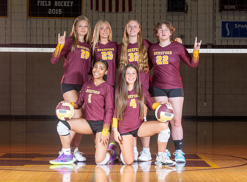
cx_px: 121
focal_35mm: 122
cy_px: 87
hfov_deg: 16.2
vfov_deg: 12.0
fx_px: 869
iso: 100
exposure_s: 1/200
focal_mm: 91
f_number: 6.3
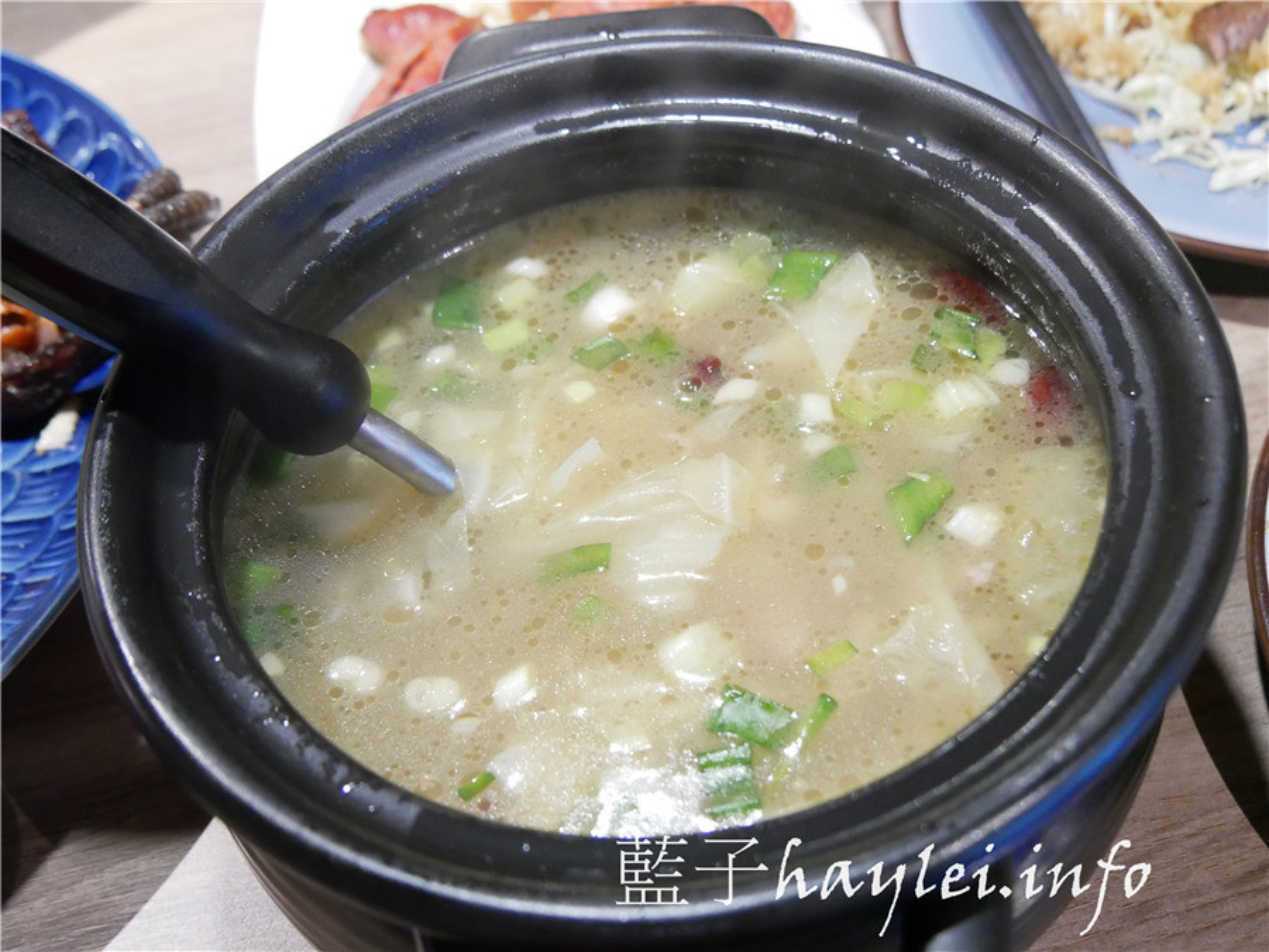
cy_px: 476
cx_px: 634
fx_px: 1540
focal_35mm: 42
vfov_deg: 34.3
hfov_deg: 44.8
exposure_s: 1/40
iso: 3200
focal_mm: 21
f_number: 4
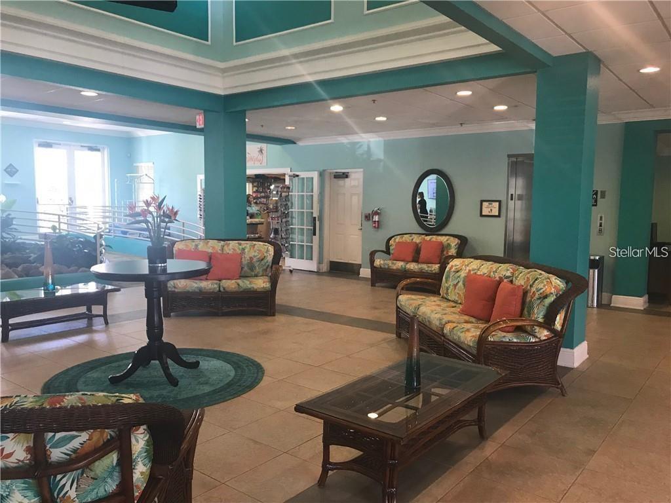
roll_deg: +0.1
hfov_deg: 63.4
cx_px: 336
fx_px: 543
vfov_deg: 49.7
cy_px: 252
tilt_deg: -4.4
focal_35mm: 28
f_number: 1.8
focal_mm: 3.99
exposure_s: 1/30
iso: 32
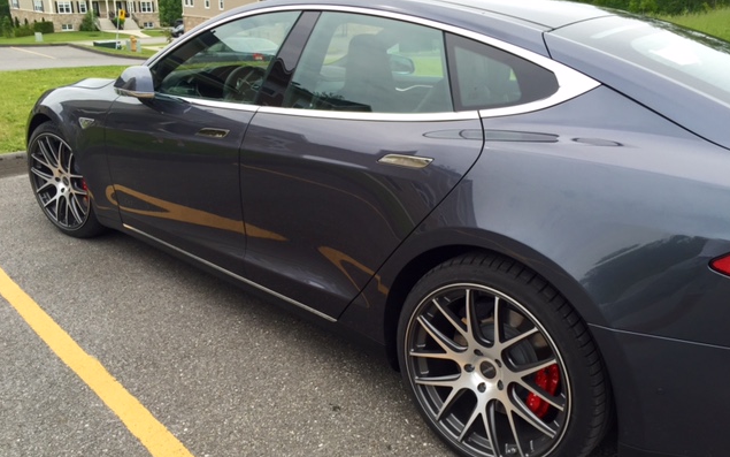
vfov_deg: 40.5
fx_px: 617
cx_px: 366
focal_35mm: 31
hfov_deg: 61.2
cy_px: 257
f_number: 2.2
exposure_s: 1/557
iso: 32
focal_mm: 4.15
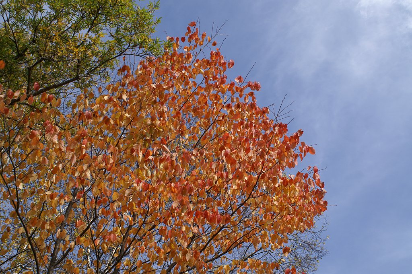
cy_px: 137
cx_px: 206
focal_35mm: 45
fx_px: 515
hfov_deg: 43.6
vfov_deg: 29.8
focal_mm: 30
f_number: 8
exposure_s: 1/320
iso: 100
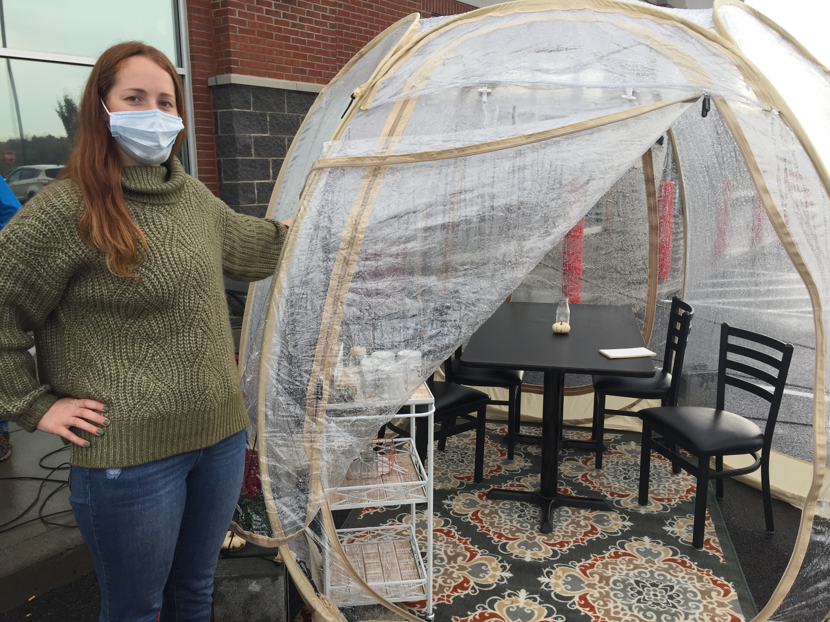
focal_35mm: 29
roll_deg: -0.4
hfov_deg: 61.7
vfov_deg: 48.2
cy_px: 311
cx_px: 415
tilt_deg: -12.0
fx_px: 695
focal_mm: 4.15
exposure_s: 1/186
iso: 32
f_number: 2.2
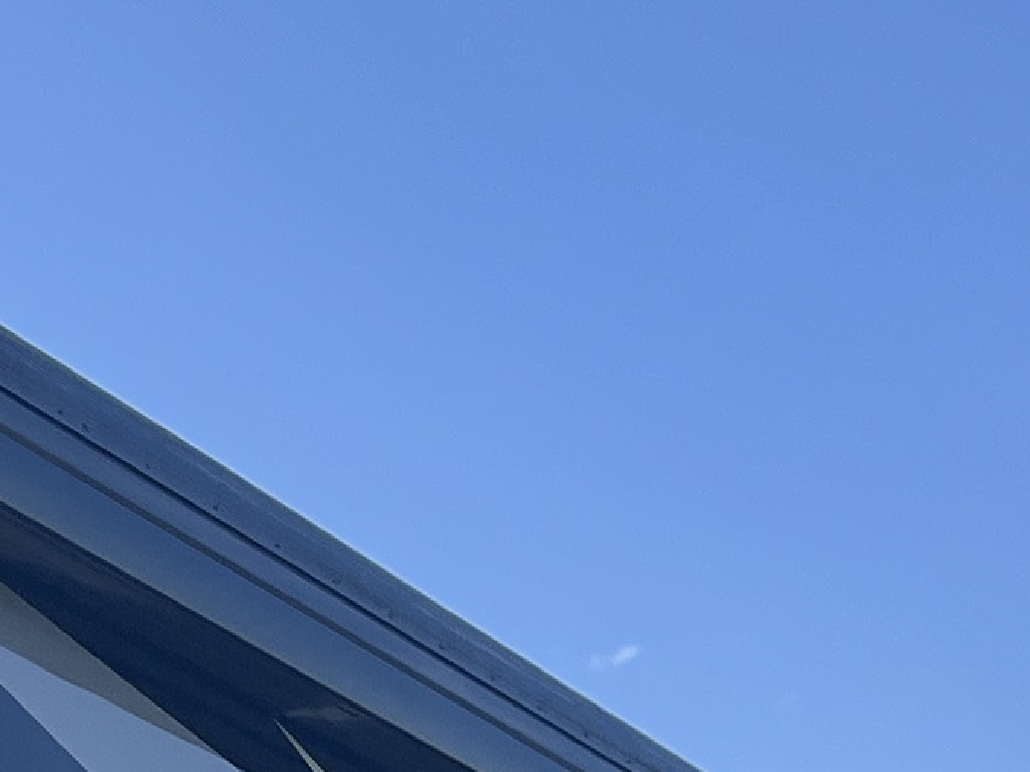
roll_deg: +1.3
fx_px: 4612
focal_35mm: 155
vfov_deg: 9.1
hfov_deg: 11.2
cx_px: -1239
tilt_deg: +4.6
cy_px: 1500
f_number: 1.6
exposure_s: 1/2571
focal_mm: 5.1
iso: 50
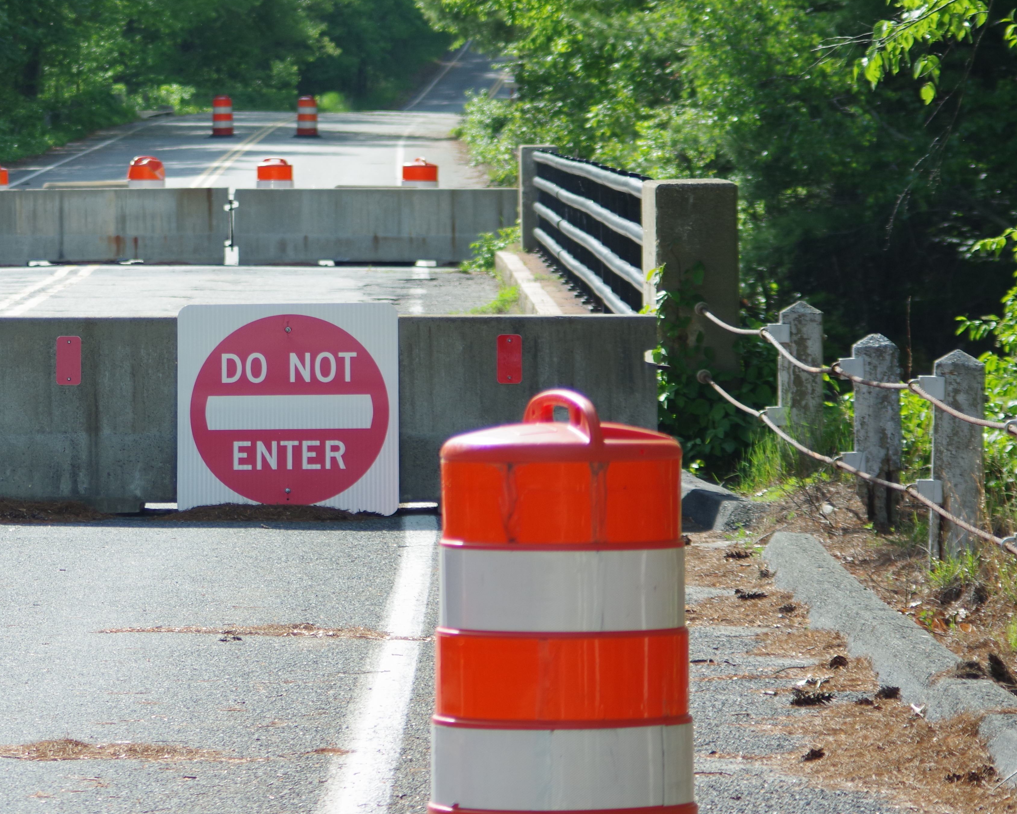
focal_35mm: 251
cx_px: 166
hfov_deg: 7.7
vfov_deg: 6.2
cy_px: 296
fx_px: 7555
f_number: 4.5
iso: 200
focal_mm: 100
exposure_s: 1/500
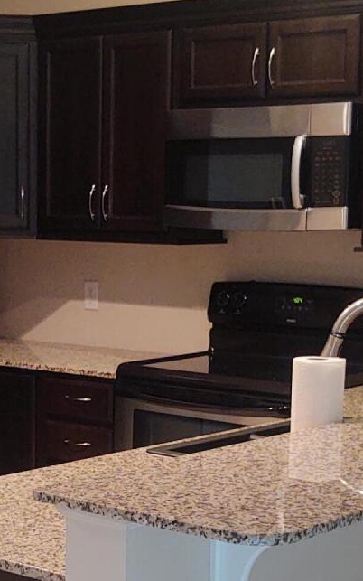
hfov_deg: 14.7
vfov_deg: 23.1
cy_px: 408
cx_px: 111
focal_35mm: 89
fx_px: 1408
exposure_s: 1/30
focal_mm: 4.75
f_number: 1.7
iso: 353
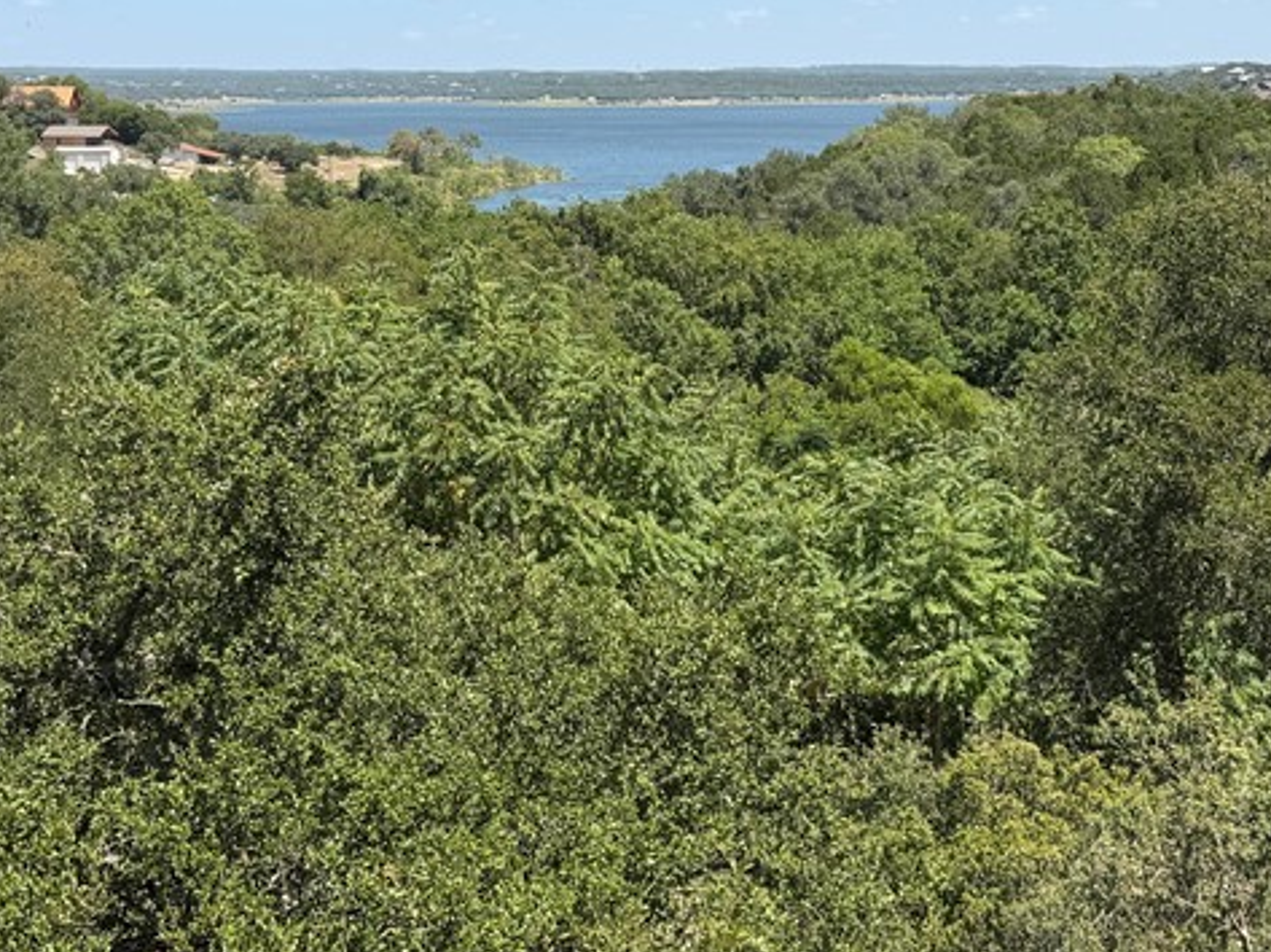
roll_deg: +0.2
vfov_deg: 27.8
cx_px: 669
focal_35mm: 52
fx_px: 1908
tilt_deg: -7.1
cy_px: 290
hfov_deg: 36.8
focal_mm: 6.76
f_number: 1.78
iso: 80
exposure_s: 1/3759
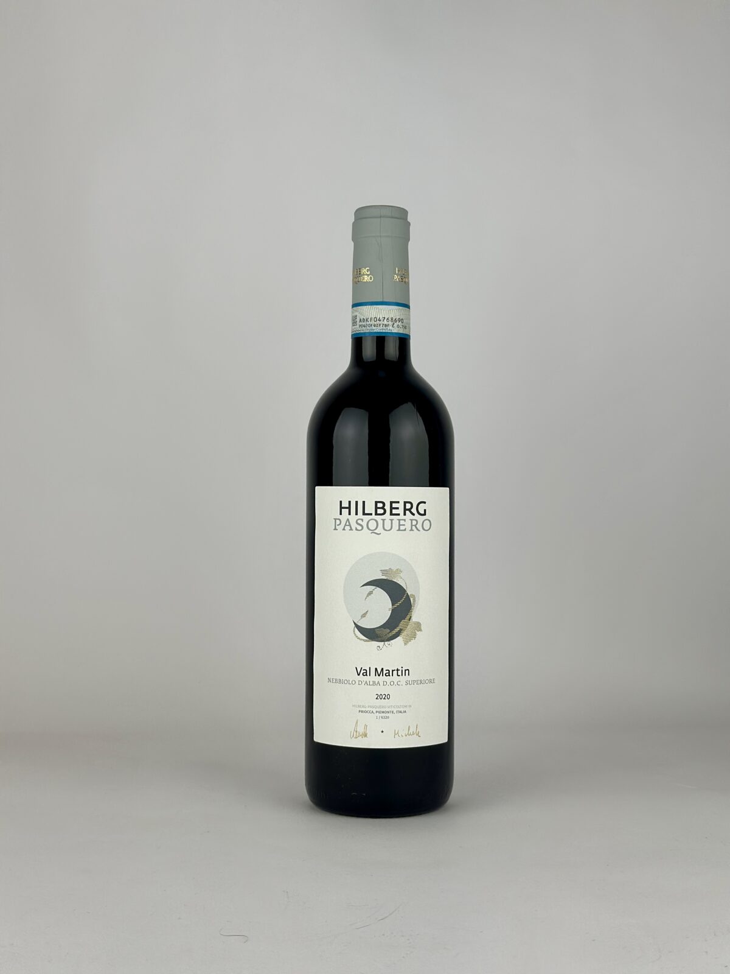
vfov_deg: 39.7
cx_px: 365
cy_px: 487
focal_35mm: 48
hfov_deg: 30.3
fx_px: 1350
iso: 80
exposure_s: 1/1107
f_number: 1.78
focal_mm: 6.86
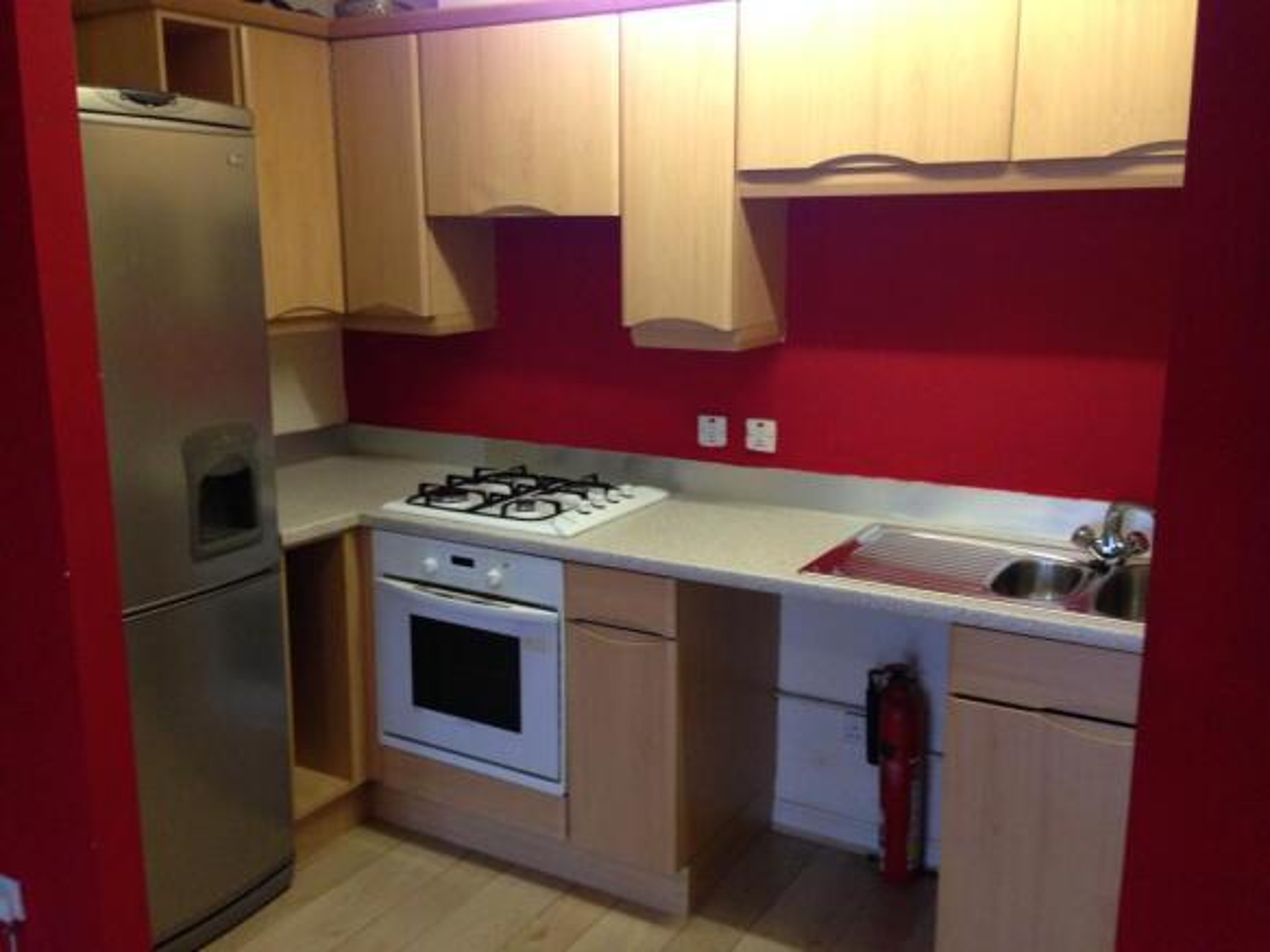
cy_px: 476
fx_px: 1210
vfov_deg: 42.9
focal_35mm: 33
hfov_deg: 55.4
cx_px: 635
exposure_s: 1/20
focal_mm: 4.12
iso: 250
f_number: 2.4
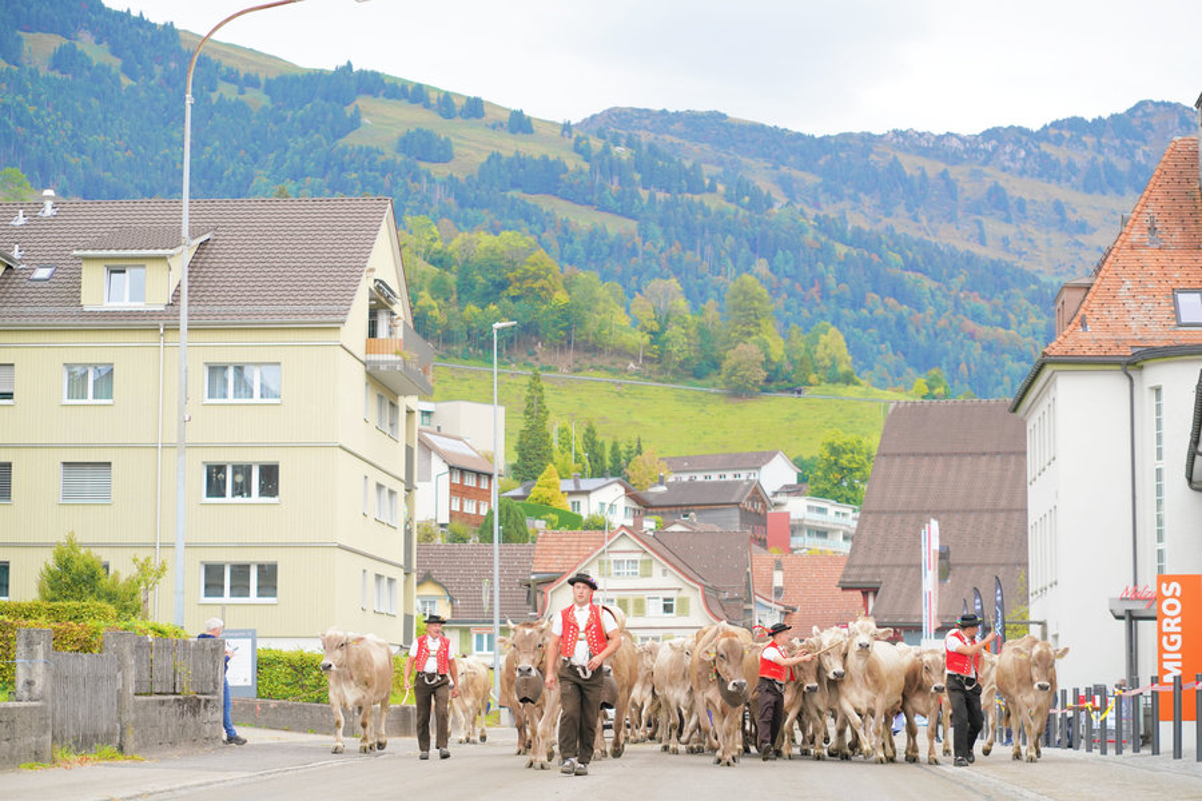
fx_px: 2838
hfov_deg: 23.9
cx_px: 601
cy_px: 400
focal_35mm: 85
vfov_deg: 16.1
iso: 500
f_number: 4.5
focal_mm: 85
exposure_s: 1/500
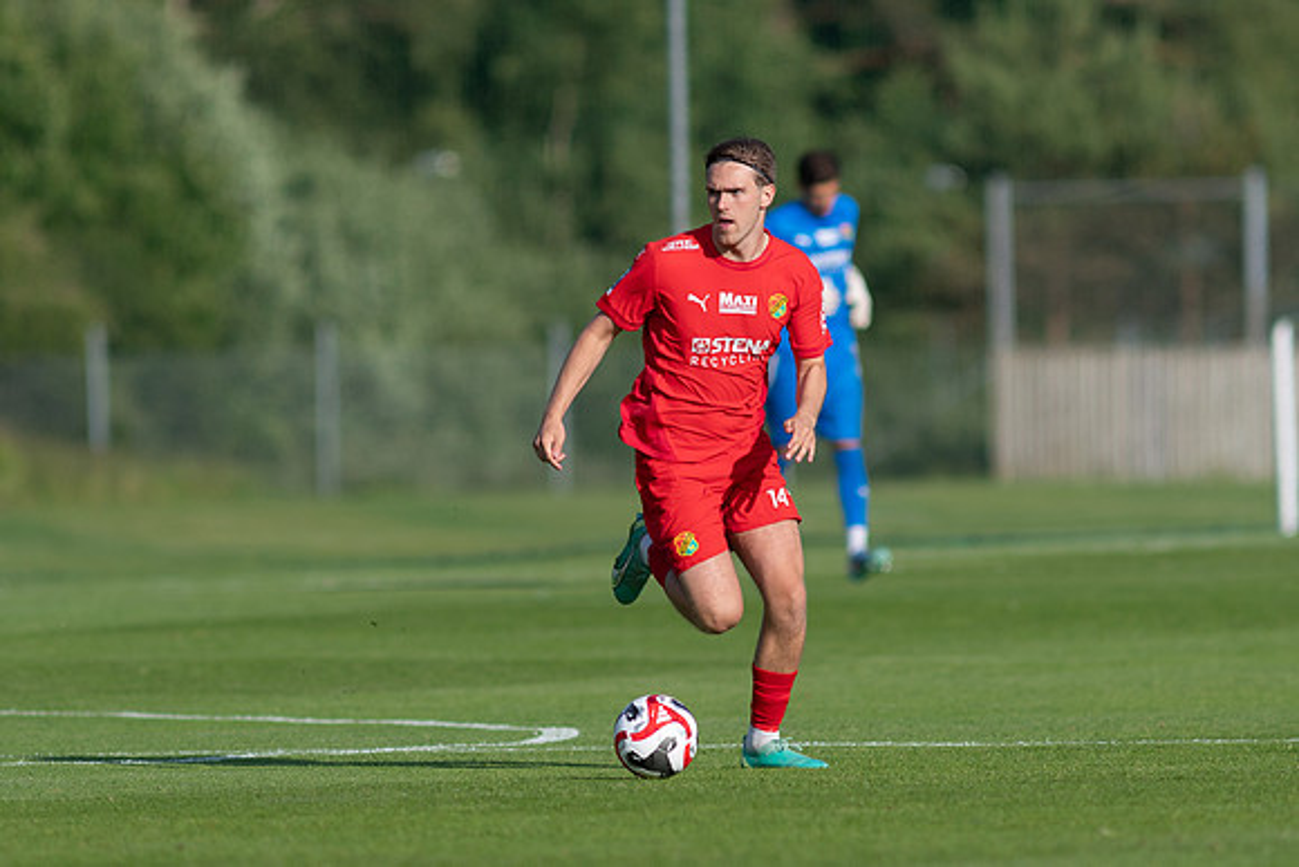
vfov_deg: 2.3
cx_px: 650
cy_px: 434
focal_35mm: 600
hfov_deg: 3.4
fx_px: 21654
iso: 100
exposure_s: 1/1600
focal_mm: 300
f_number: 3.2
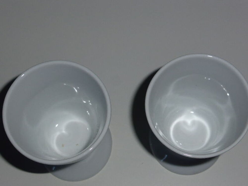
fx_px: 566
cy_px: 93
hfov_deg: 24.7
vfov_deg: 18.7
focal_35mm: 79
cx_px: 124
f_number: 5
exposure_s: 1/60
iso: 125
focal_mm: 13.3
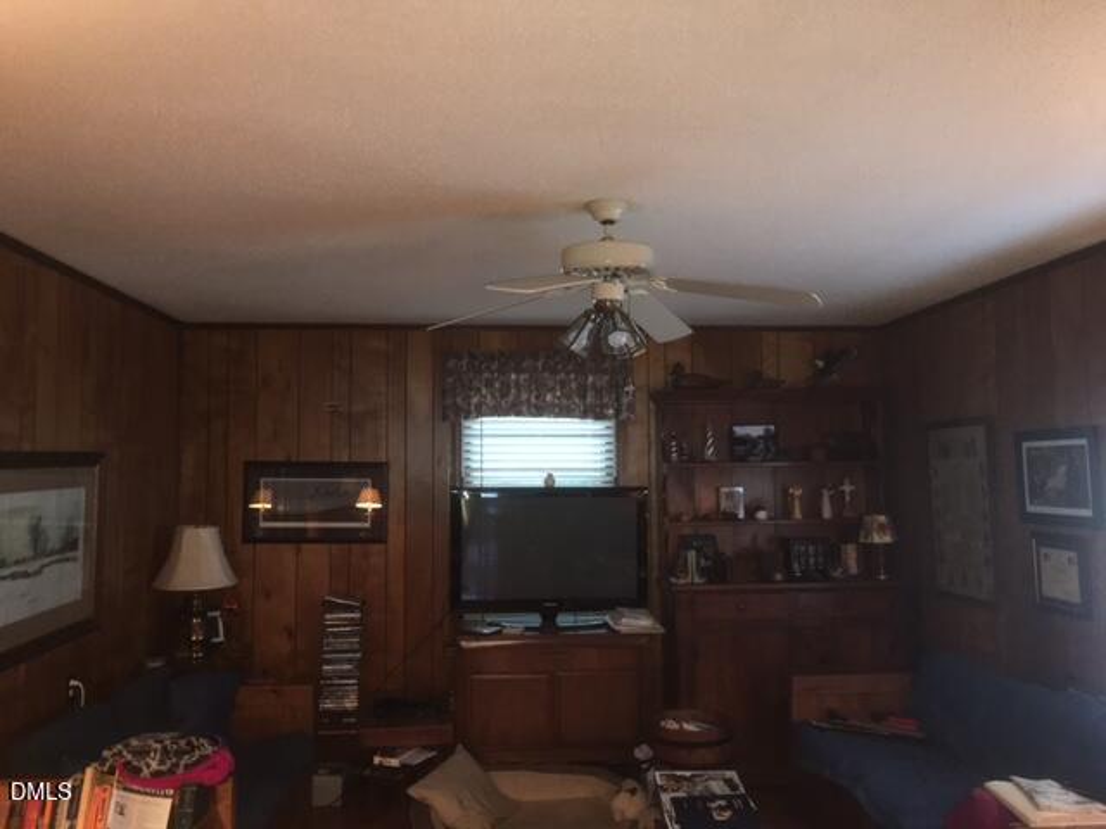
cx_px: 553
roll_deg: +0.8
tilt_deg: +3.6
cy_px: 414
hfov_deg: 61.7
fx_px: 927
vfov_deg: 48.2
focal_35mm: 29
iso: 125
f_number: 2.2
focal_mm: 4.15
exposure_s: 1/16
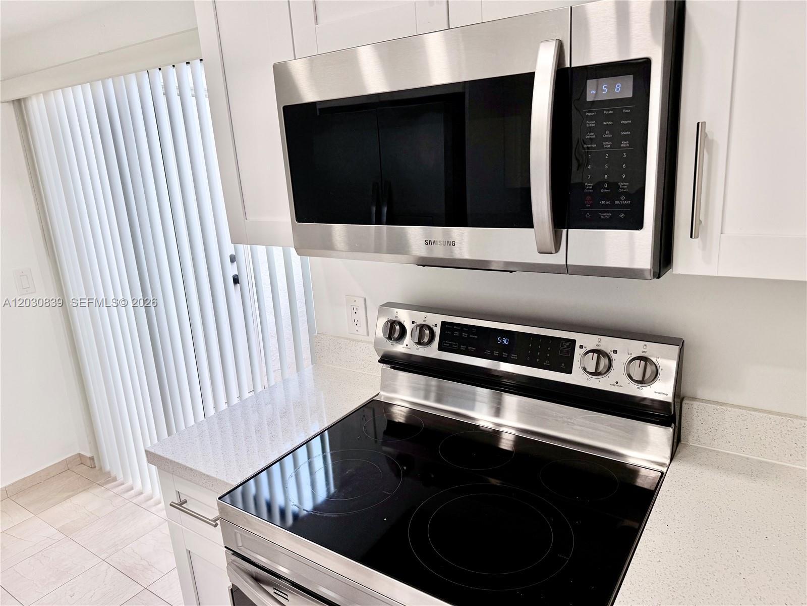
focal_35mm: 24
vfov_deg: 56.8
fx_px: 560
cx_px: 404
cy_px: 303
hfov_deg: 71.6
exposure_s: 1/358
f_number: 1.78
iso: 80
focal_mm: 6.76
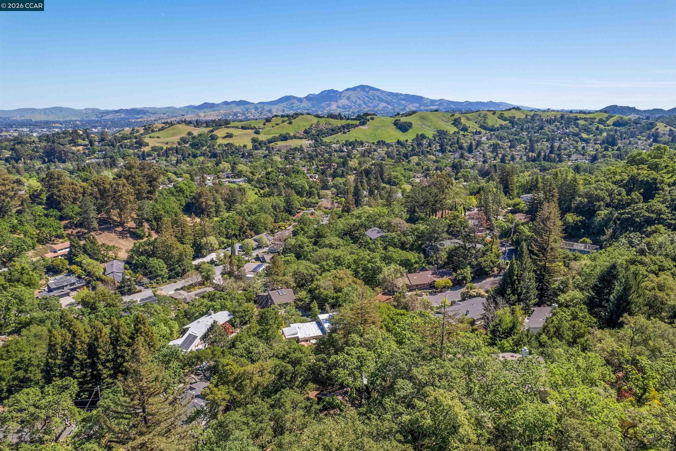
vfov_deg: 57.2
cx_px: 338
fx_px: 413
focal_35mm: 22
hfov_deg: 78.6
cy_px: 226
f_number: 2.8
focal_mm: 8.4
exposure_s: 1/1000
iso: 100
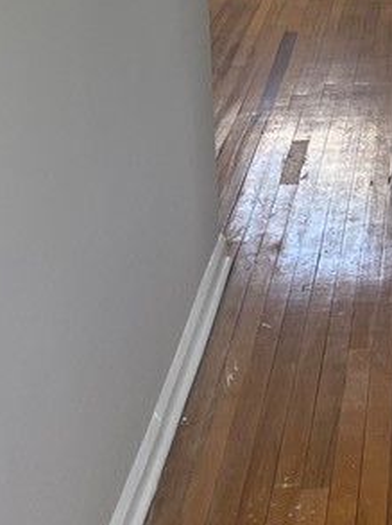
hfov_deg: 15.6
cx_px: 471
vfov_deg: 20.9
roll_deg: +2.7
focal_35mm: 91
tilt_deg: -11.2
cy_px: 11
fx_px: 1377
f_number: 1.8
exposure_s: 1/122
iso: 100
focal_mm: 4.25
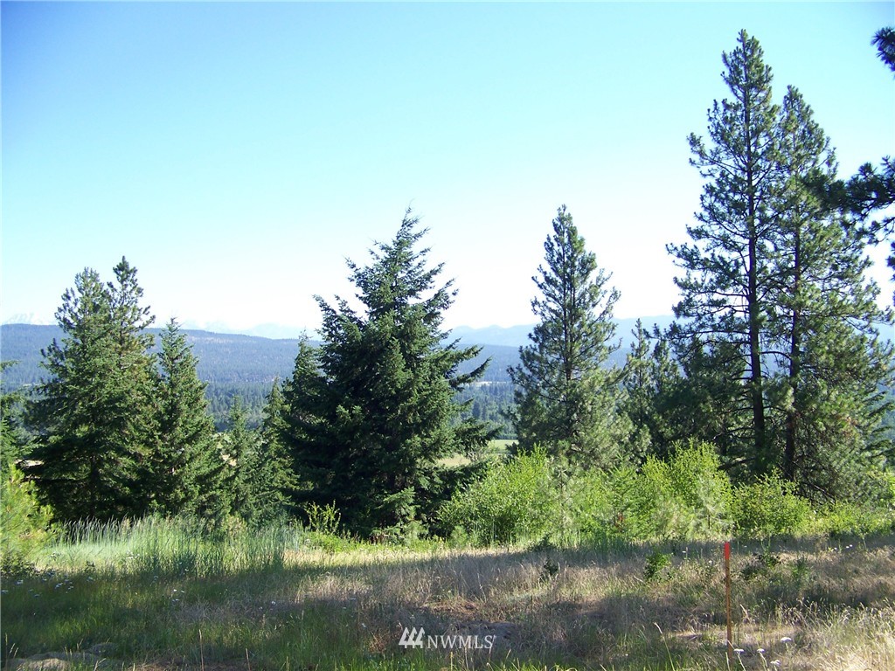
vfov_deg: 39.7
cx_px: 448
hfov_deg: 51.4
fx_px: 931
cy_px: 336
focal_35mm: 36
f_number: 2.8
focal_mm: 5.85
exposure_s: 1/250
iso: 64
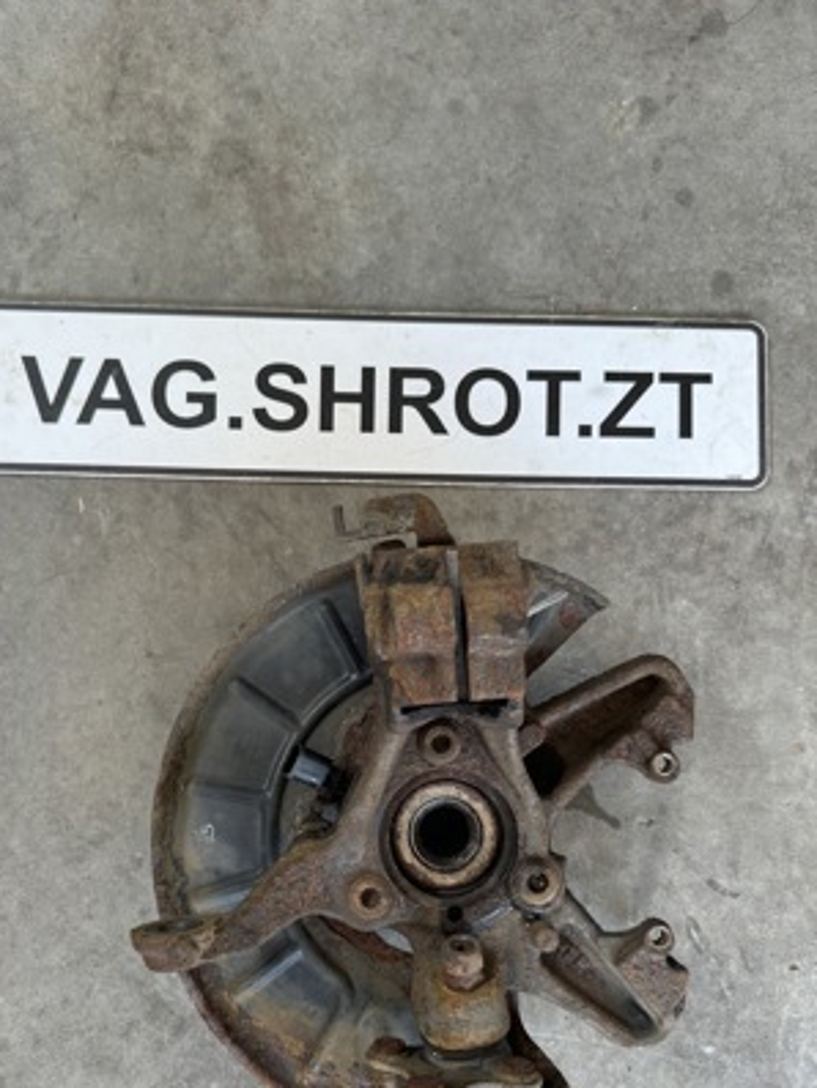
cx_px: 373
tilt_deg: -85.4
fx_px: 912
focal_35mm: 29
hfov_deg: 48.2
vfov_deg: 61.4
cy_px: 622
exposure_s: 1/121
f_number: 1.78
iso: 125
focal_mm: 6.76
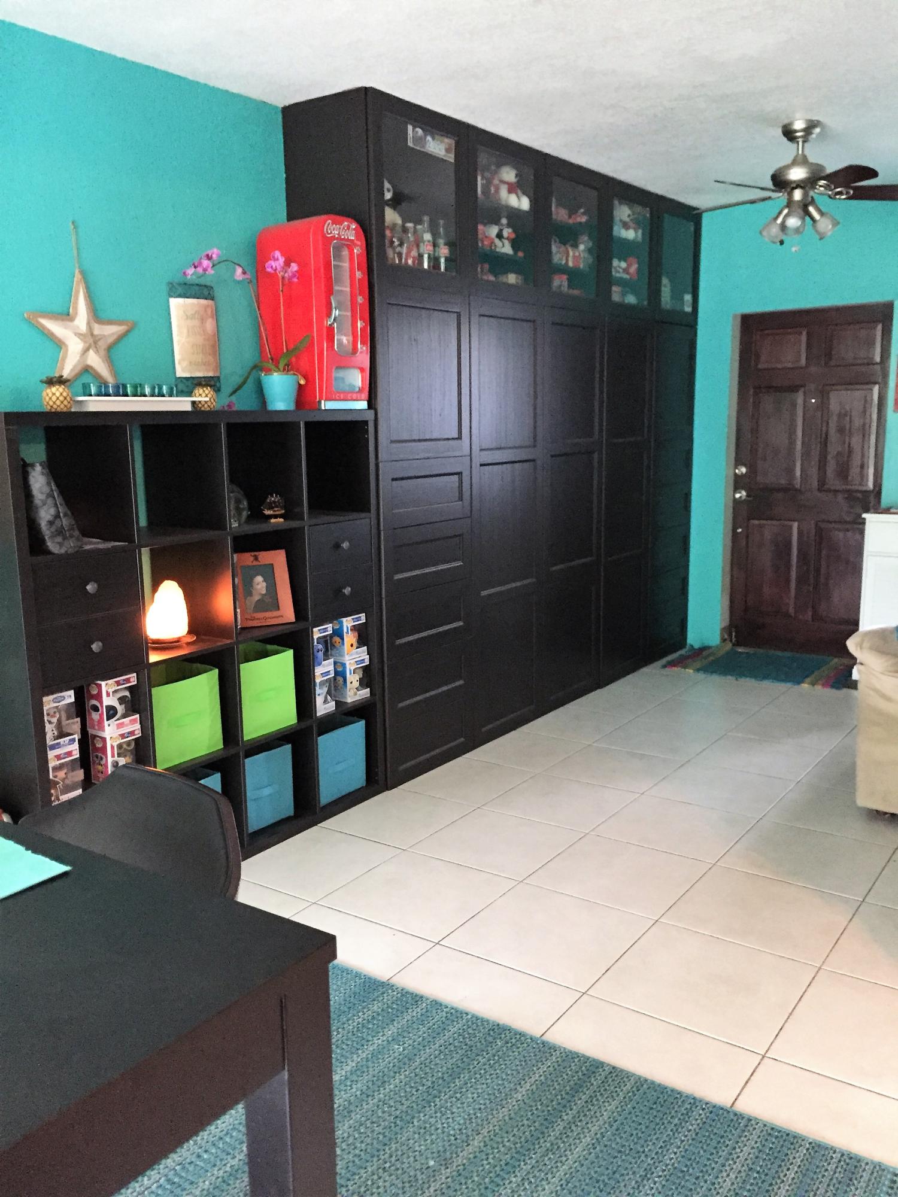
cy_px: 598
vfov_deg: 61.7
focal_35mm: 29
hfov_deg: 48.2
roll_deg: +0.4
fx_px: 1003
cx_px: 449
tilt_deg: -9.7
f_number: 2.2
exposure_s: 1/15
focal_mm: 4.15
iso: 320
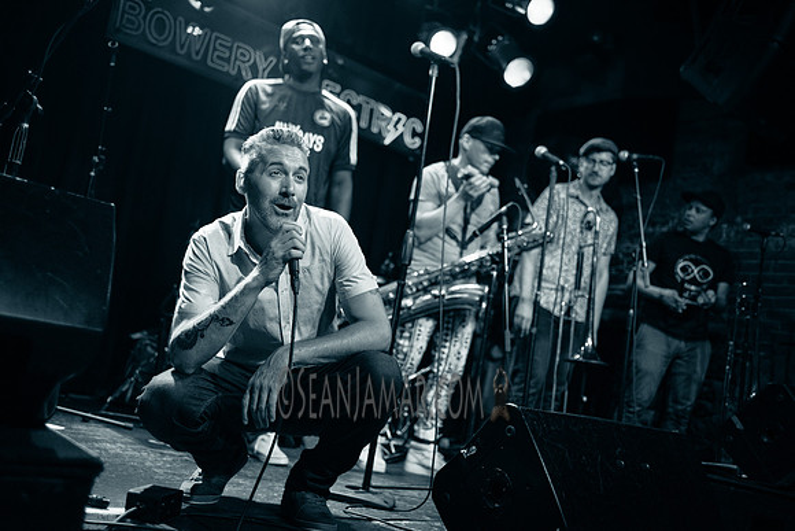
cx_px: 398
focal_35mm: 35
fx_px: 773
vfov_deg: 37.9
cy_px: 266
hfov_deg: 54.4
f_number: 2.5
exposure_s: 1/320
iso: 5000
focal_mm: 35
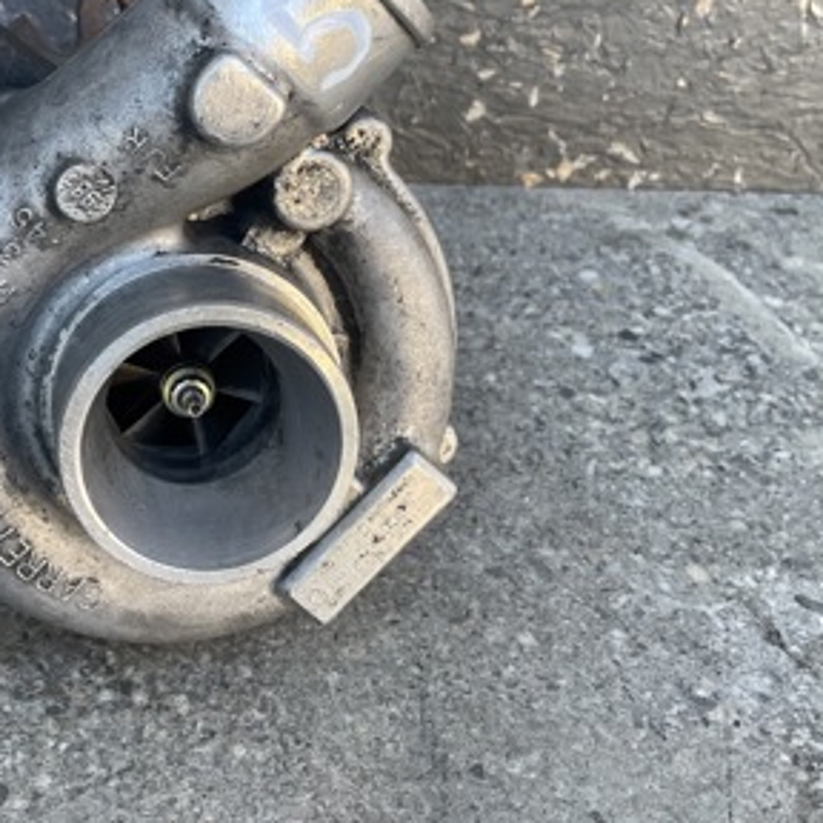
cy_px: 264
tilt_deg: -31.3
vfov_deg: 33.1
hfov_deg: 32.2
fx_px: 1372
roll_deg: +0.4
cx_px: 123
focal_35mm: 51
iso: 80
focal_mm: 4.2
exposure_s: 1/121
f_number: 1.6
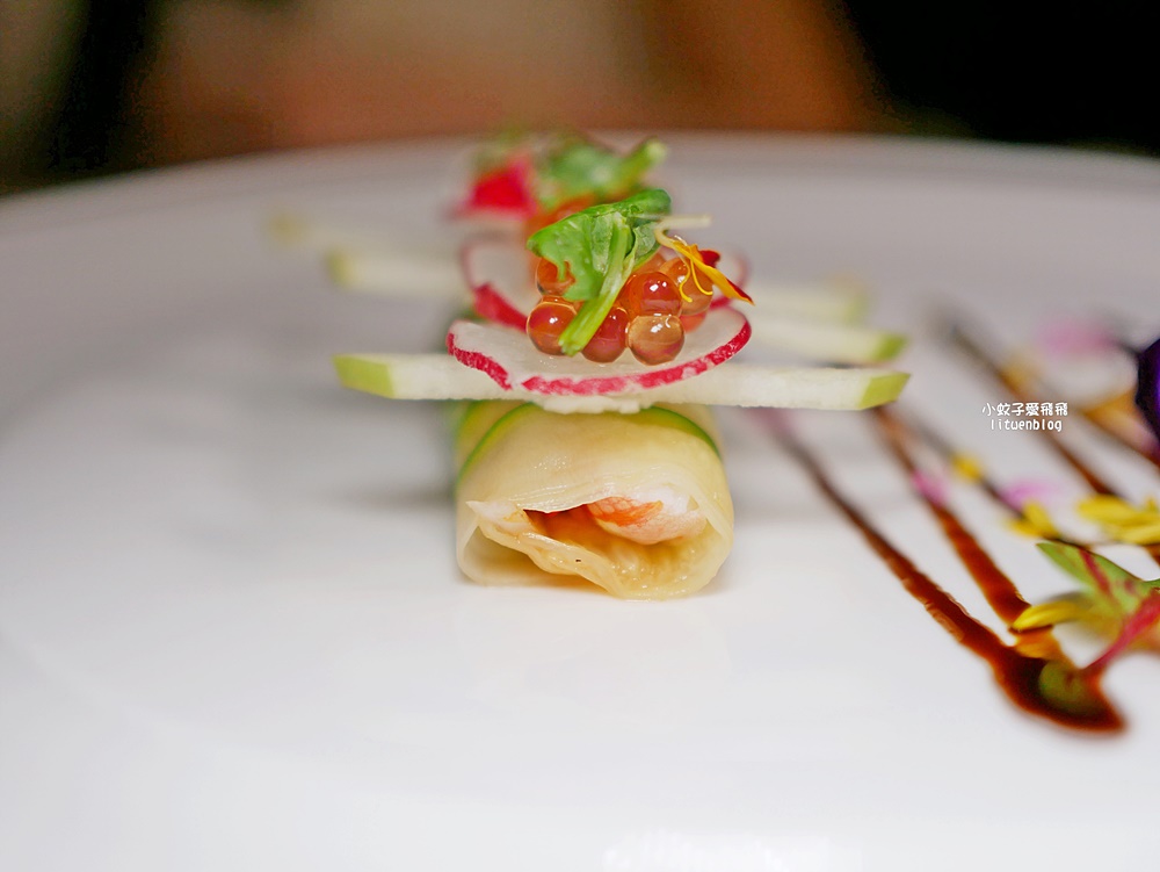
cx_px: 580
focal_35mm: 50
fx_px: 1676
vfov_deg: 29.1
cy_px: 436
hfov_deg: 38.2
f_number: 1.8
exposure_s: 1/500
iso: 200
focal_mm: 25
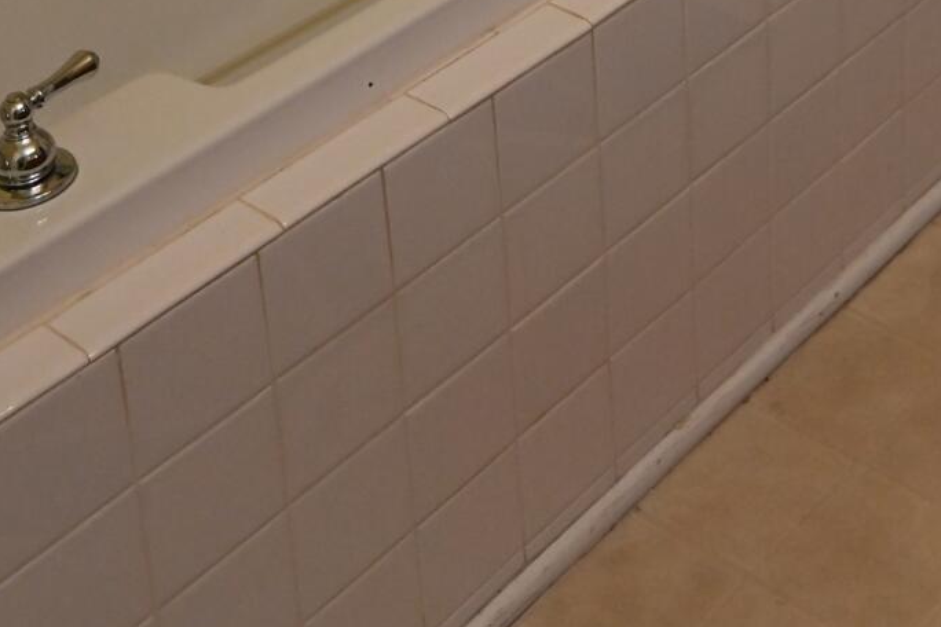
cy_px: -580
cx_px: 959
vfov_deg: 14.6
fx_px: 2065
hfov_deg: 24.4
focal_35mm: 79
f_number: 4
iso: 1600
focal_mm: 18
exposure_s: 1/640
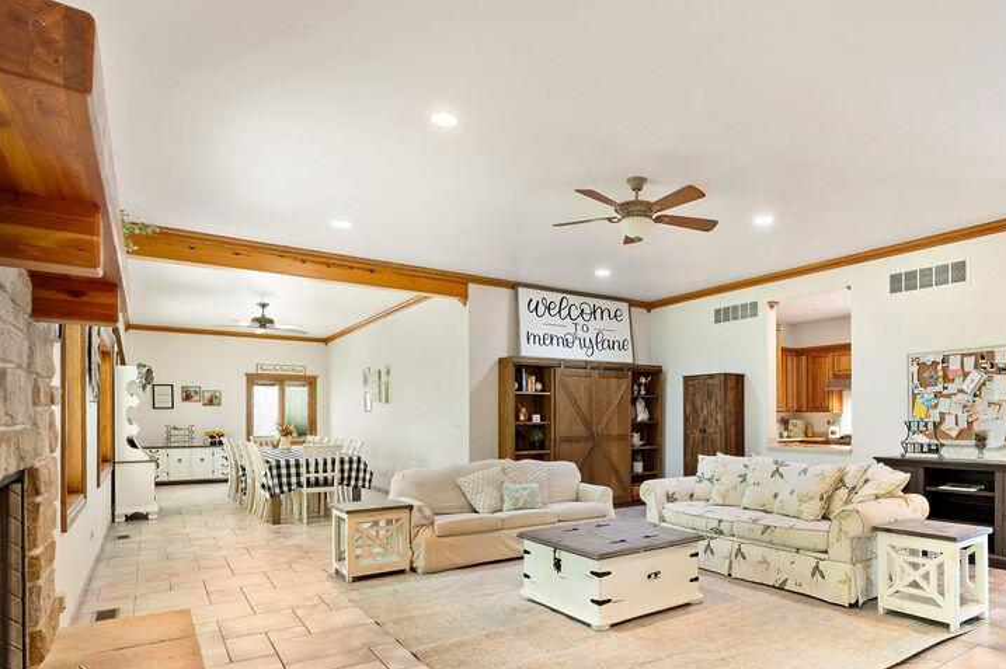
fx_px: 558
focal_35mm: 20
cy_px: 386
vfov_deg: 61.5
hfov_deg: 82.1
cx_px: 640
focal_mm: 14
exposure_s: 1/1.25
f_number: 10
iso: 250
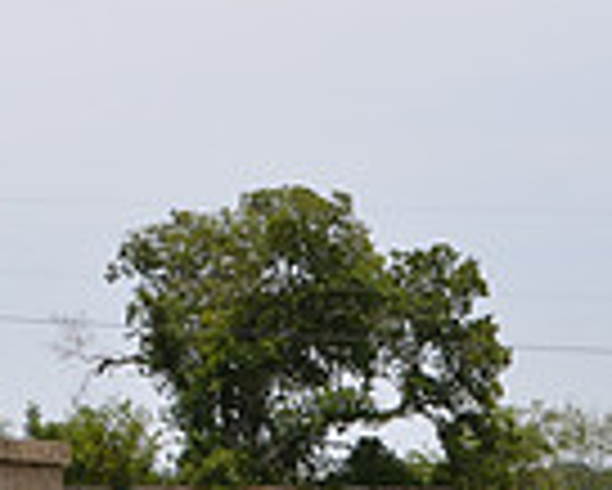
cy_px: 162
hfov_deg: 8.9
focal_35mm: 209
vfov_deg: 7.4
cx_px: -378
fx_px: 3788
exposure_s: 1/250
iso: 100
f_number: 9
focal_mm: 35
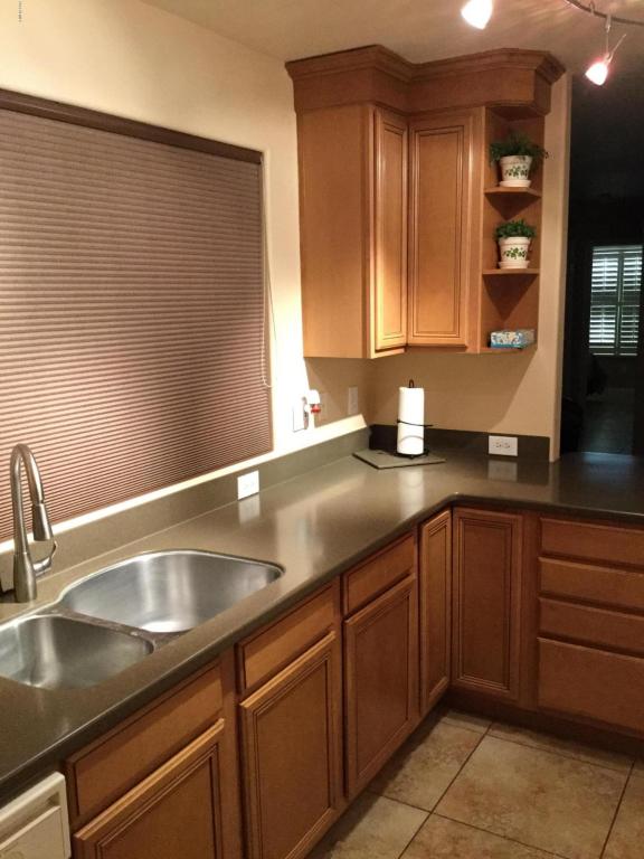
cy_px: 430
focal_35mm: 31
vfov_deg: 58.4
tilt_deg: -11.7
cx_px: 322
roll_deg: +1.8
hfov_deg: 45.4
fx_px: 769
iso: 200
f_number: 2.4
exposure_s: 1/20
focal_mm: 3.3
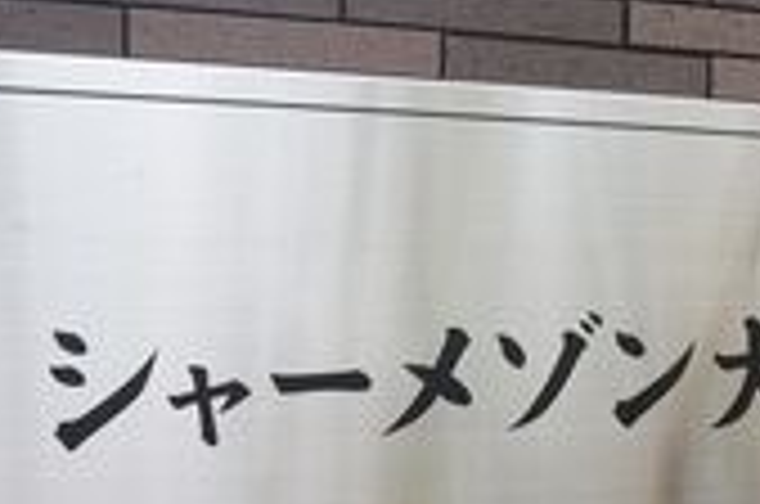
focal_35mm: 71
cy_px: 398
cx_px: 549
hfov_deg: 28.2
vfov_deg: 18.9
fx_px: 1496
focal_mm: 16
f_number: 4.5
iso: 100
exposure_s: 1/80
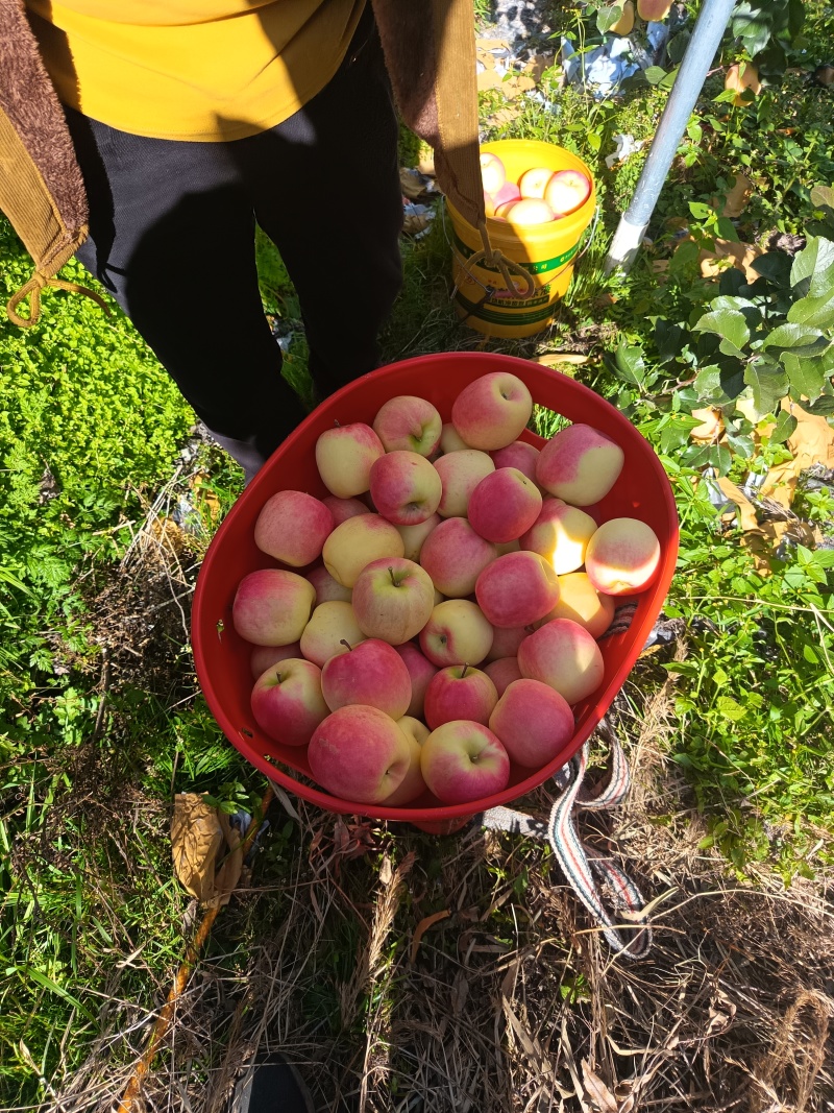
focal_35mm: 24
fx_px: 771
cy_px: 556
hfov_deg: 56.8
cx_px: 417
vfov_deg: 71.6
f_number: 1.75
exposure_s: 1/600
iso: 309
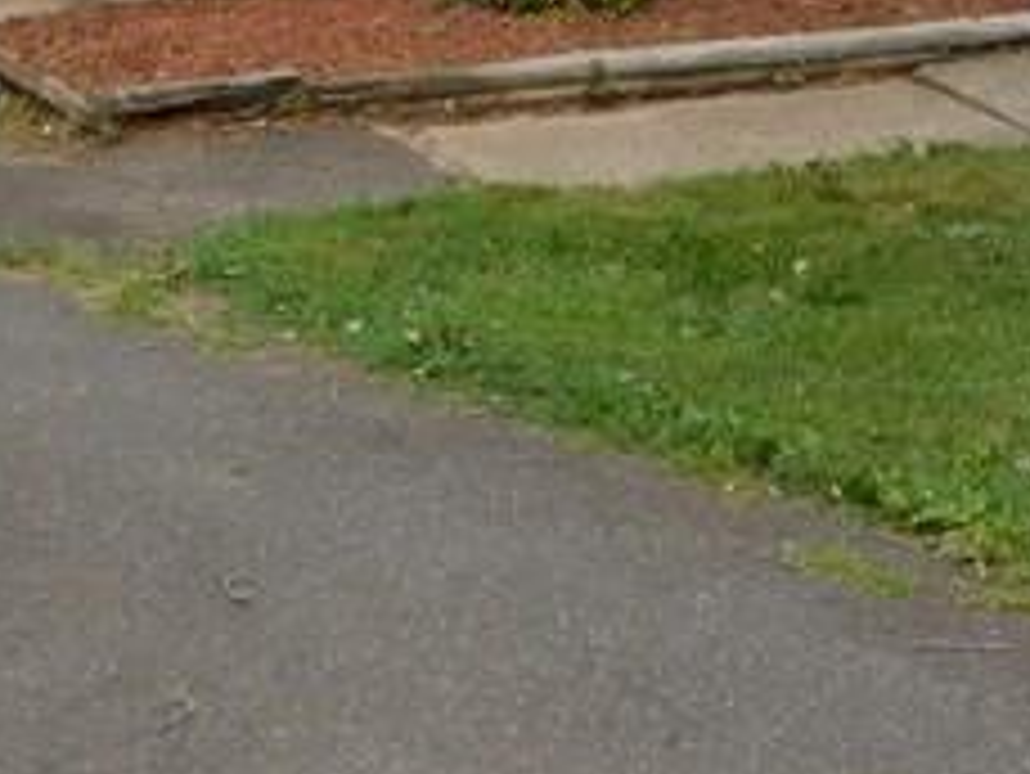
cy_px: -770
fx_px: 4793
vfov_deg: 8.7
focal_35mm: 161
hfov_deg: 12.2
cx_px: 841
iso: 125
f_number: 3.5
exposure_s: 1/800
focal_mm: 6.3
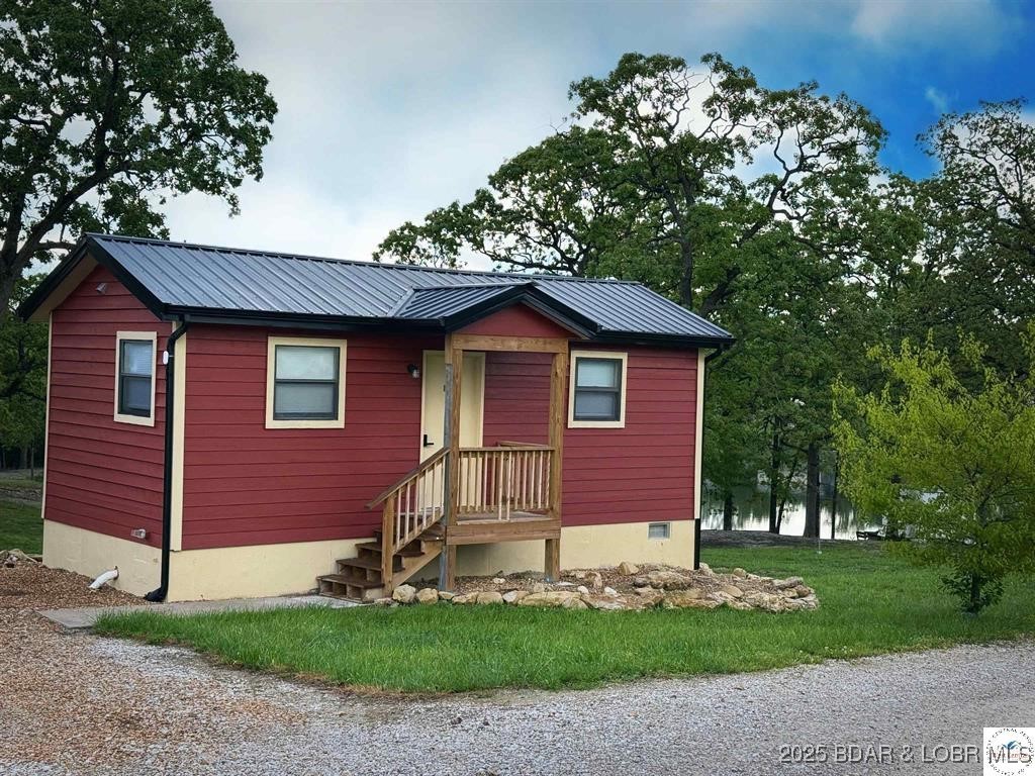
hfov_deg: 39.7
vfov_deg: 30.3
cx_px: 518
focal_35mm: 48
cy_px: 388
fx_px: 1435
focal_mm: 6.76
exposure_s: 1/2494
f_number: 1.78
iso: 100
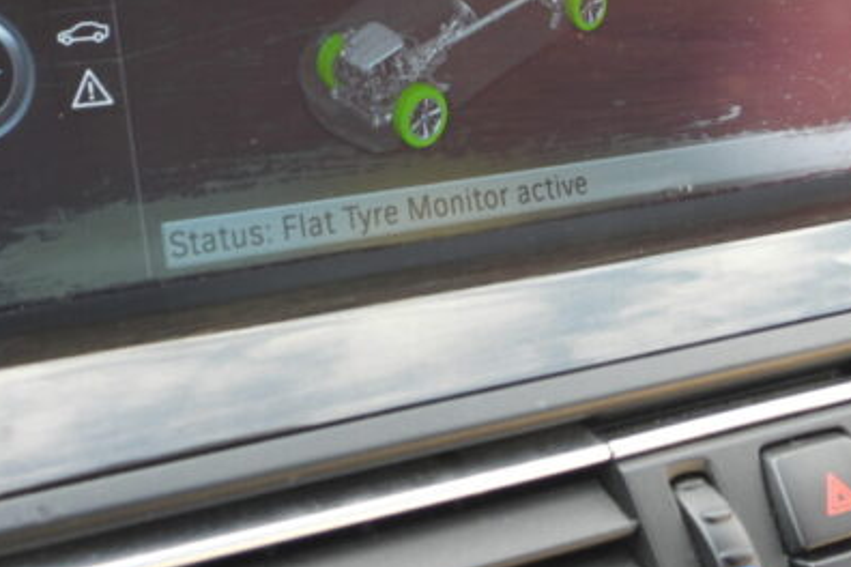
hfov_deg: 28.4
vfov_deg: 18.7
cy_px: 19
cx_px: 376
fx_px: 1678
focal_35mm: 71
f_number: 3.2
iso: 100
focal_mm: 6.8
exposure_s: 1/50
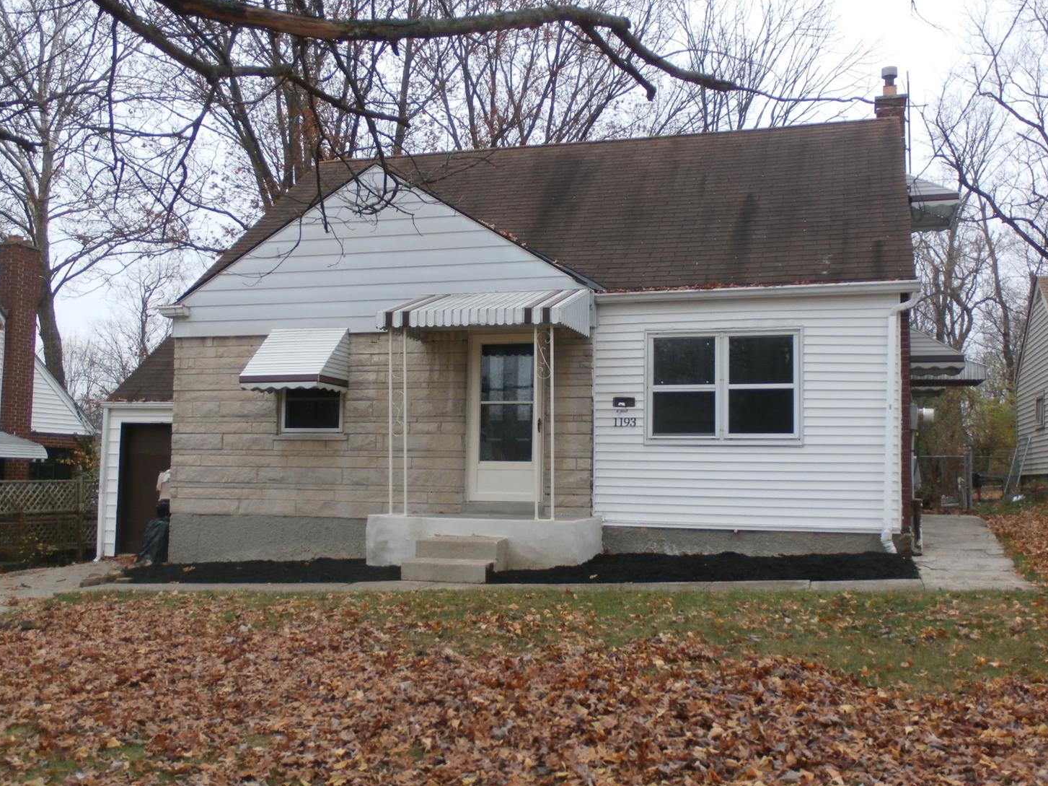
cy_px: 403
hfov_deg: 56.8
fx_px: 969
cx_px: 529
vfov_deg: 44.1
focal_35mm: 32
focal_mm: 5.46
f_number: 3.3
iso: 125
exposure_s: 1/60
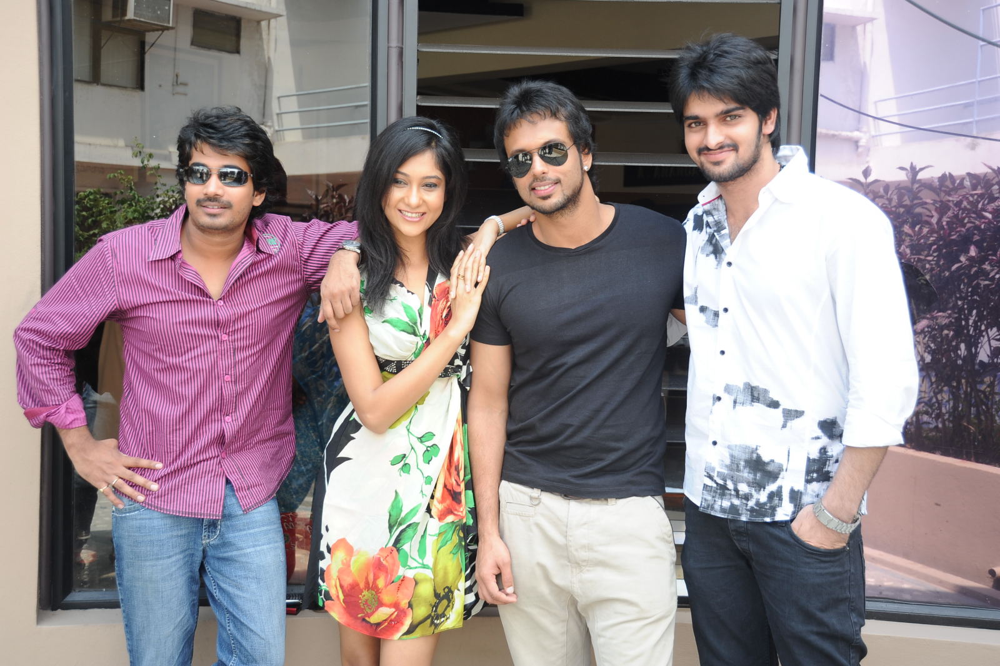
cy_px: 333
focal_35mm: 42
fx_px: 1166
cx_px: 500
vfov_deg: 31.9
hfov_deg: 46.4
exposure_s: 1/125
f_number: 5.6
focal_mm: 42
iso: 320
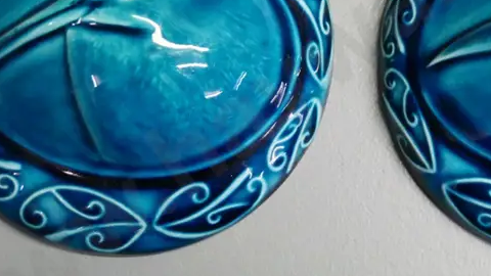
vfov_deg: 12.9
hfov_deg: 22.7
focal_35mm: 93
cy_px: 34
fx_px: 1211
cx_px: 363
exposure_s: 1/200
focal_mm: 20
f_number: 4.1
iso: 3200
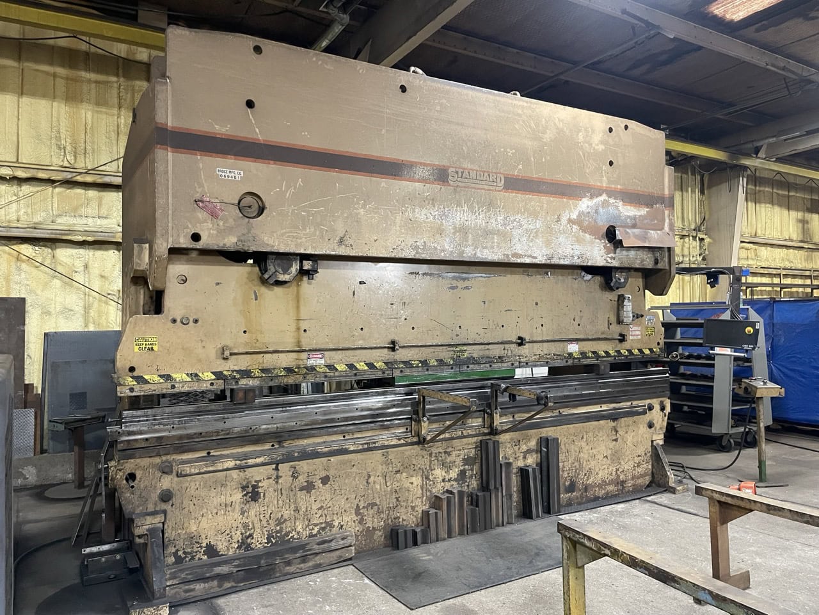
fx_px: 615
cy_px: 308
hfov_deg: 67.3
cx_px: 410
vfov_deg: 53.1
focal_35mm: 26
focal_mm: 4.2
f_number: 1.6
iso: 500
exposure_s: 1/60
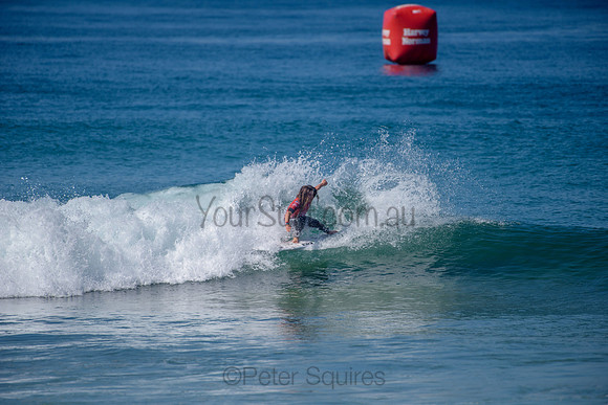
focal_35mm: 500
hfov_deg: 4.1
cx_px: 304
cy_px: 202
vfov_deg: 2.8
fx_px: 8446
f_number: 5.6
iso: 125
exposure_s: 1/2000
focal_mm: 500
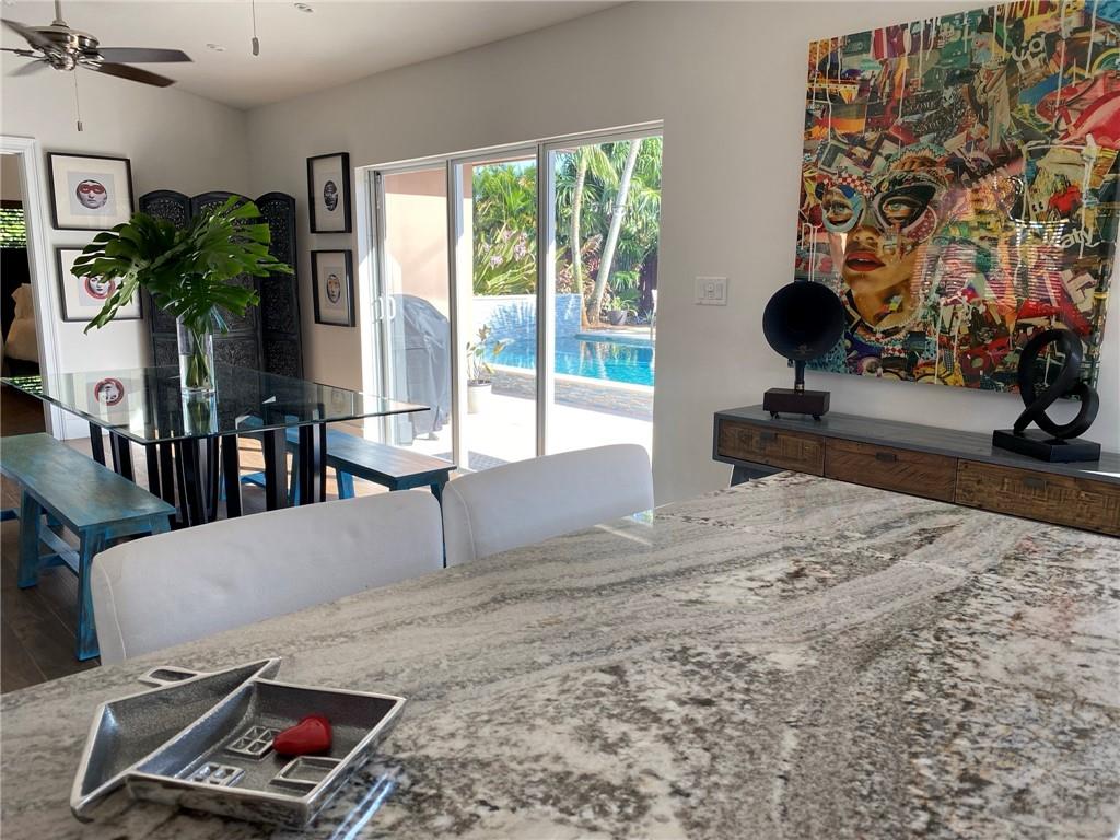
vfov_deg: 53.1
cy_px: 420
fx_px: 841
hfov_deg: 67.3
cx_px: 560
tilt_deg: -9.0
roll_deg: -1.0
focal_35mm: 26
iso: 40
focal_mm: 4.25
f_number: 1.8
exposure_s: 1/121
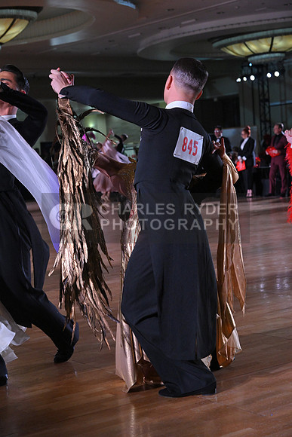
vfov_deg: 28.8
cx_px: 146
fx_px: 851
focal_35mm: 70
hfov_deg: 19.5
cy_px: 218
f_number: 5.6
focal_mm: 70
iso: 4000
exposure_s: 1/400
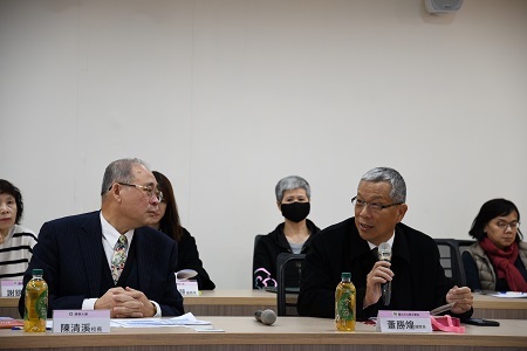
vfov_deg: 14.7
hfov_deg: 21.9
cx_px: 264
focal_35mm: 93
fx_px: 1361
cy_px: 176
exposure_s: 1/20
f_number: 4
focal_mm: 62
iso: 200
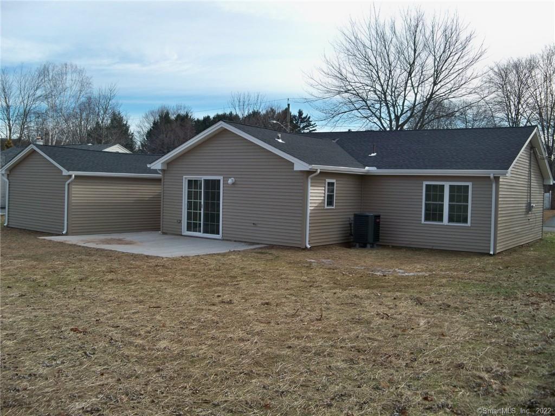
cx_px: 278
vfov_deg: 40.7
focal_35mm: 35
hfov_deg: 52.6
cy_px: 208
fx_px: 561
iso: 64
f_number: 3.5
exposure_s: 1/320
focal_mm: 6.2
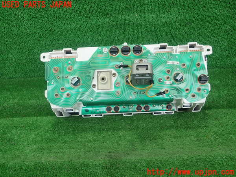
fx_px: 205
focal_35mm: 30
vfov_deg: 46.8
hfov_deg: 60.0
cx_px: 118
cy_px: 88
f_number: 2.3
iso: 125
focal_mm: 5.5
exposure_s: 1/125
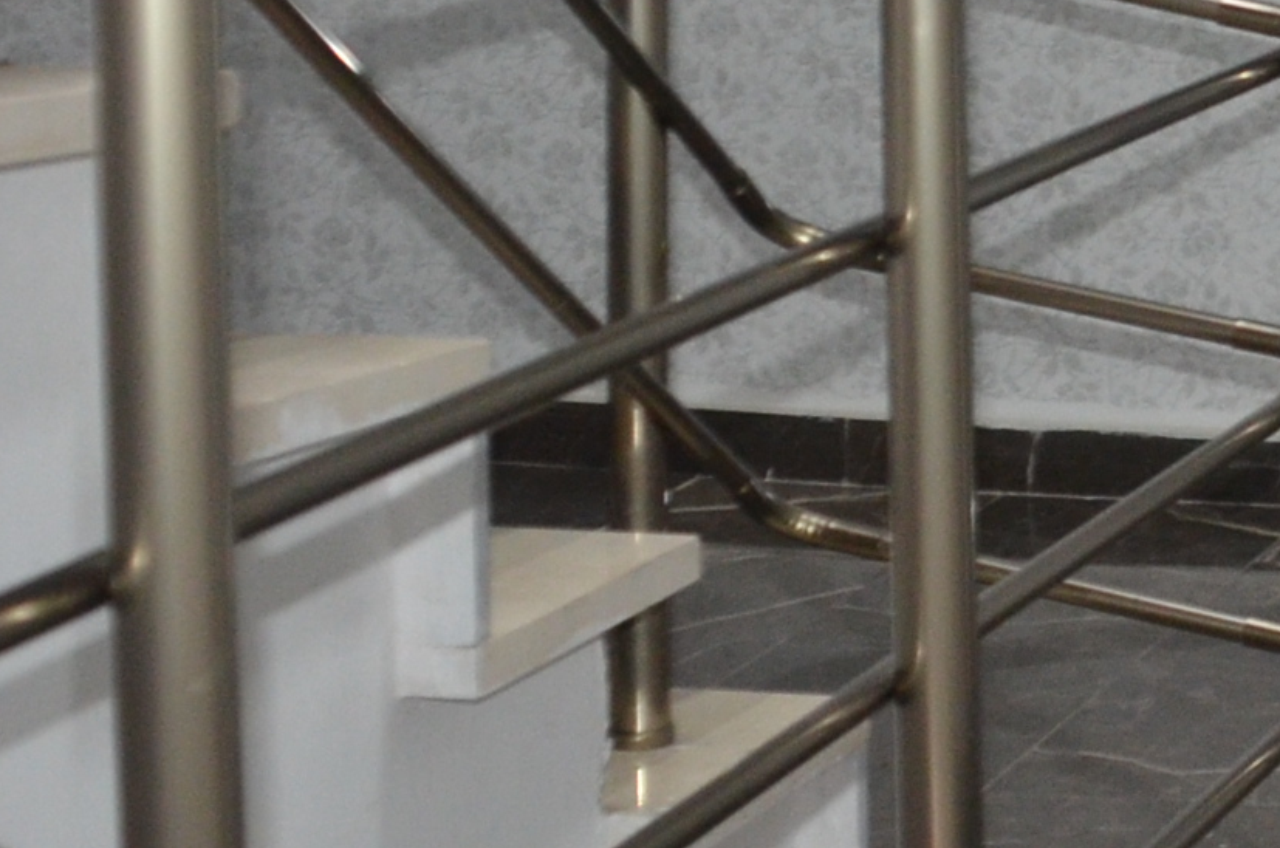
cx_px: 1843
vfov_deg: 9.7
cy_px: -641
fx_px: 4755
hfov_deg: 14.4
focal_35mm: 134
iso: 800
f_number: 3.5
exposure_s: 1/60
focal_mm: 20
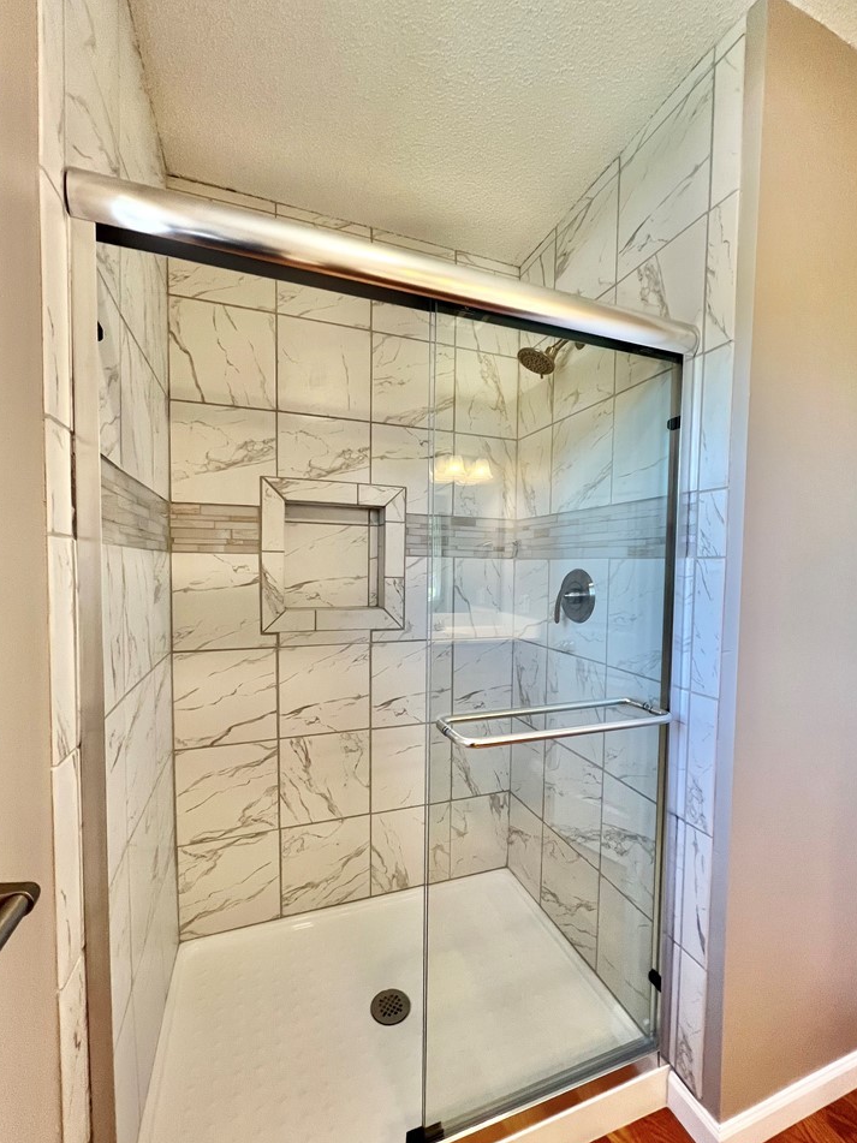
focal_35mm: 14
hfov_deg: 85.6
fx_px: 462
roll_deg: -0.5
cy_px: 595
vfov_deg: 102.0
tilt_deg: -2.5
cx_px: 445
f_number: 1.8
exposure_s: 1/120
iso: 160
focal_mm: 1.57
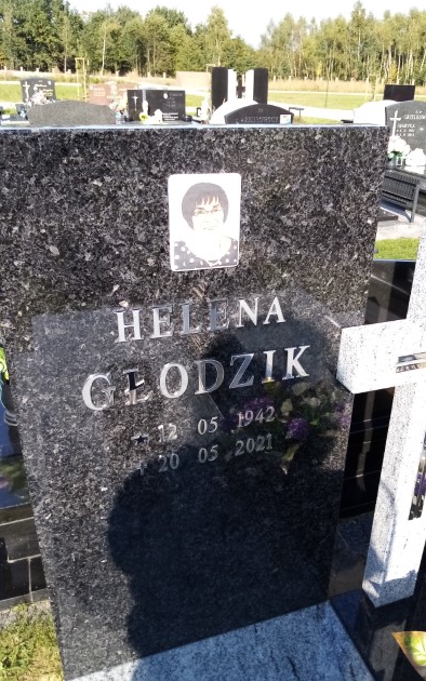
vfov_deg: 66.5
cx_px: 229
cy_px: 339
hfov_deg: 44.5
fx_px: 520
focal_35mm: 28
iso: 106
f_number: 1.8
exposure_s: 1/587
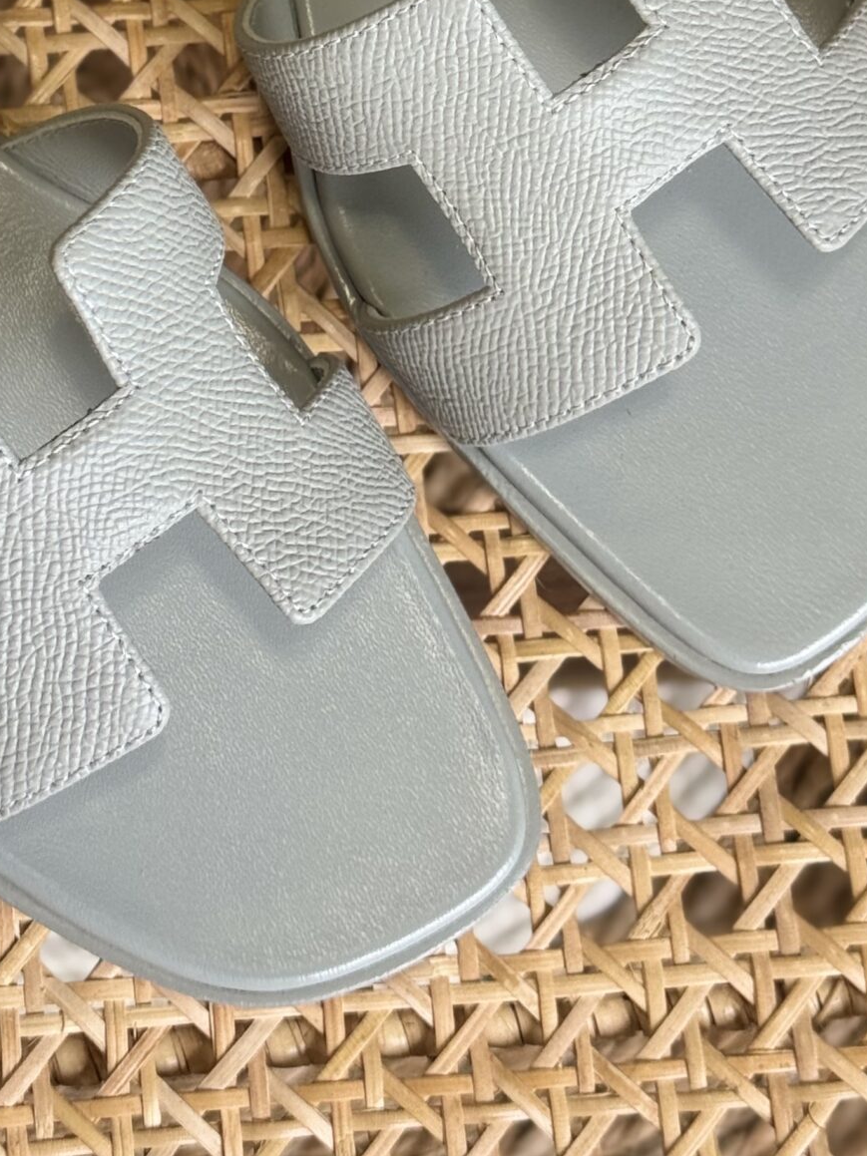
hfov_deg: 13.9
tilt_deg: -74.3
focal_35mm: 106
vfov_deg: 18.0
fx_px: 3541
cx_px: 147
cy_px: -72
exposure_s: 1/167
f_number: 1.78
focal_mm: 6.76
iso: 64
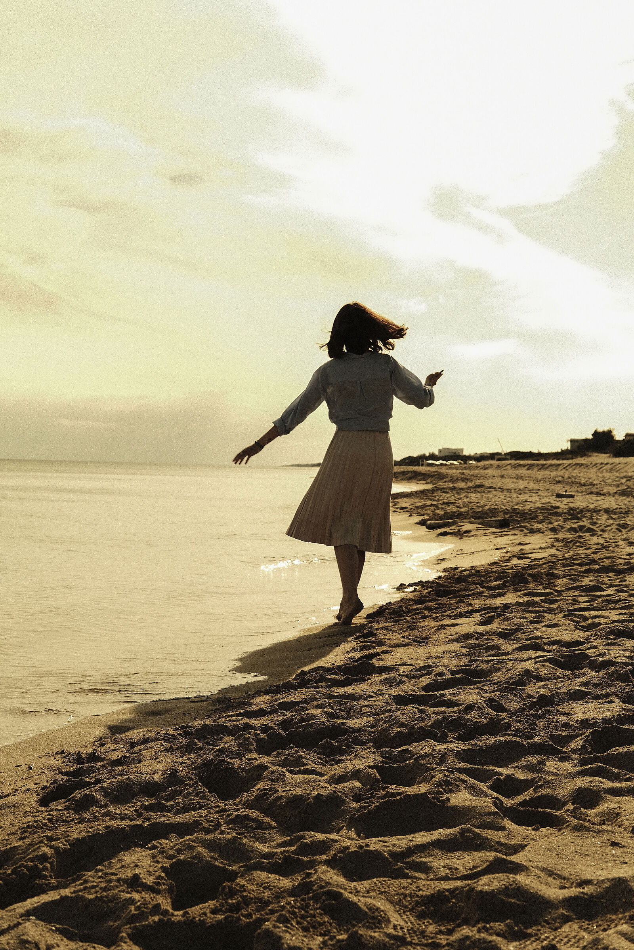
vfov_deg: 37.5
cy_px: 475
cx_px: 317
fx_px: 1400
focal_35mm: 53
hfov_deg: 25.5
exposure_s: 1/250
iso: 80
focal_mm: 35
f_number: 8
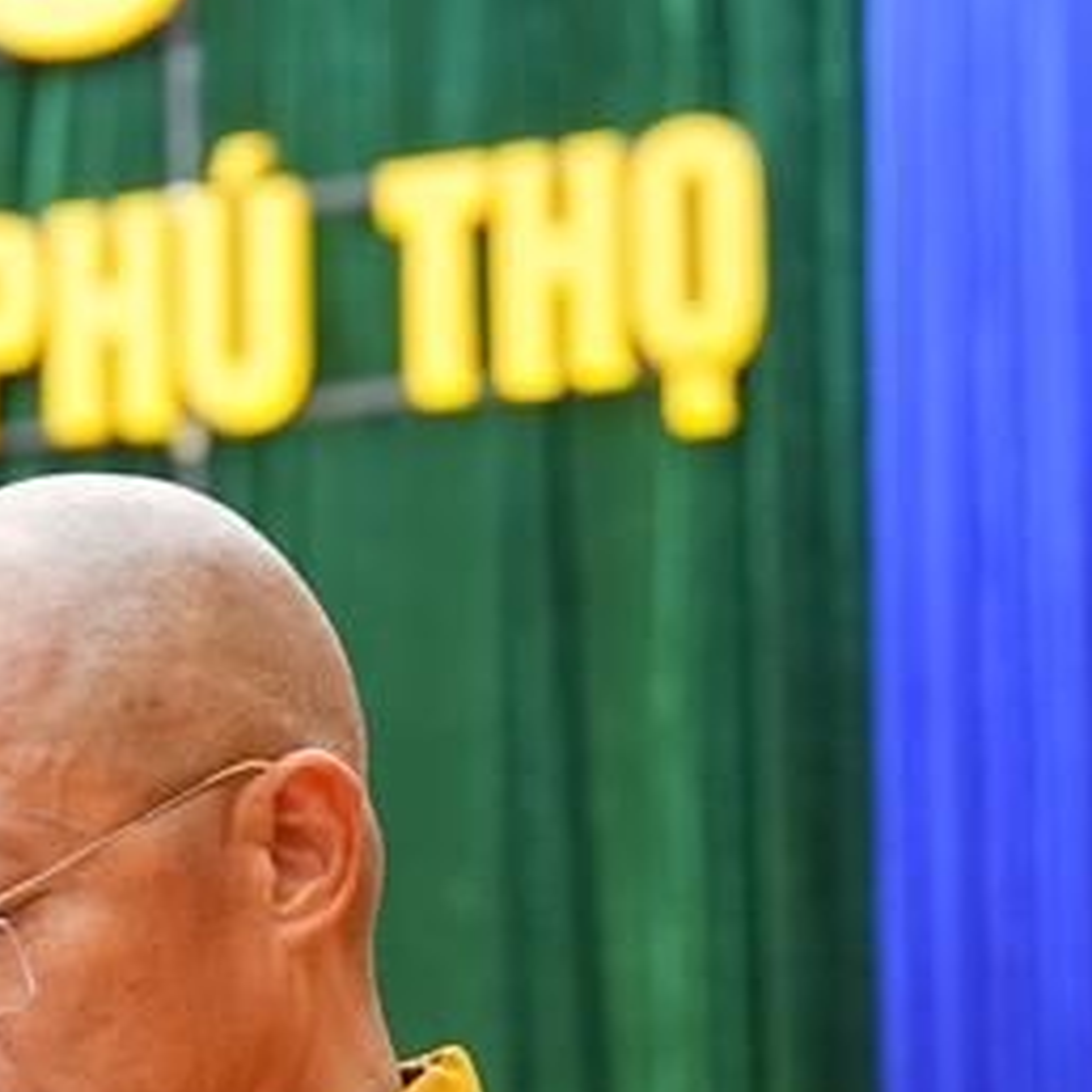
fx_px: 6210
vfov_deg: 9.9
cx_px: -796
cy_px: 1282
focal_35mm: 174
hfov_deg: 9.6
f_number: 2.8
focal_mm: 44
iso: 1600
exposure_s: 1/100
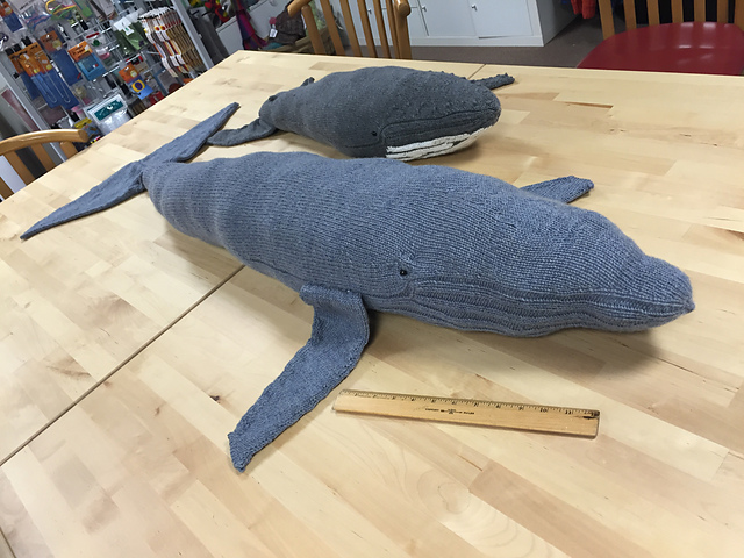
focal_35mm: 29
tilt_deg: -36.5
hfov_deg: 61.7
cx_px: 372
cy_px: 279
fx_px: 623
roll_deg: +24.5
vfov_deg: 48.2
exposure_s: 1/30
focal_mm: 4.15
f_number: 2.2
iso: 64
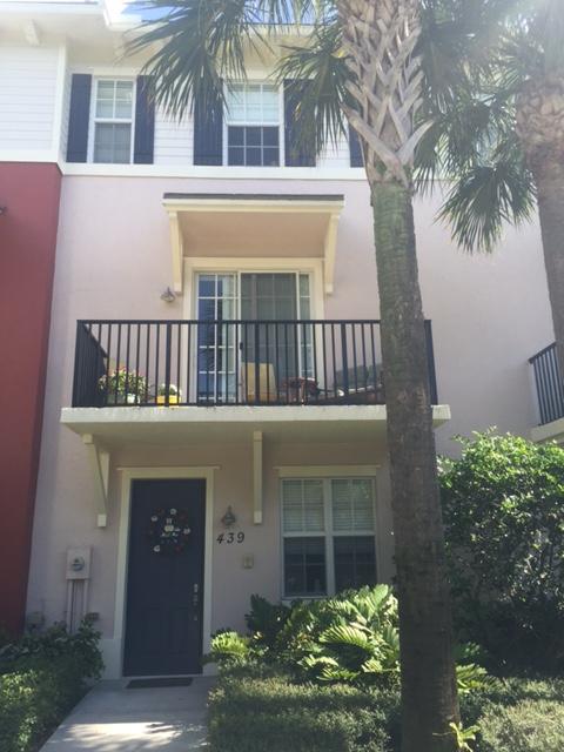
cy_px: 376
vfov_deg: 61.7
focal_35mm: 29
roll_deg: -0.2
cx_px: 282
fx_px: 630
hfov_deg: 48.2
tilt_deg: +15.0
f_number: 2.2
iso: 32
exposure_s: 1/659
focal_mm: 4.15
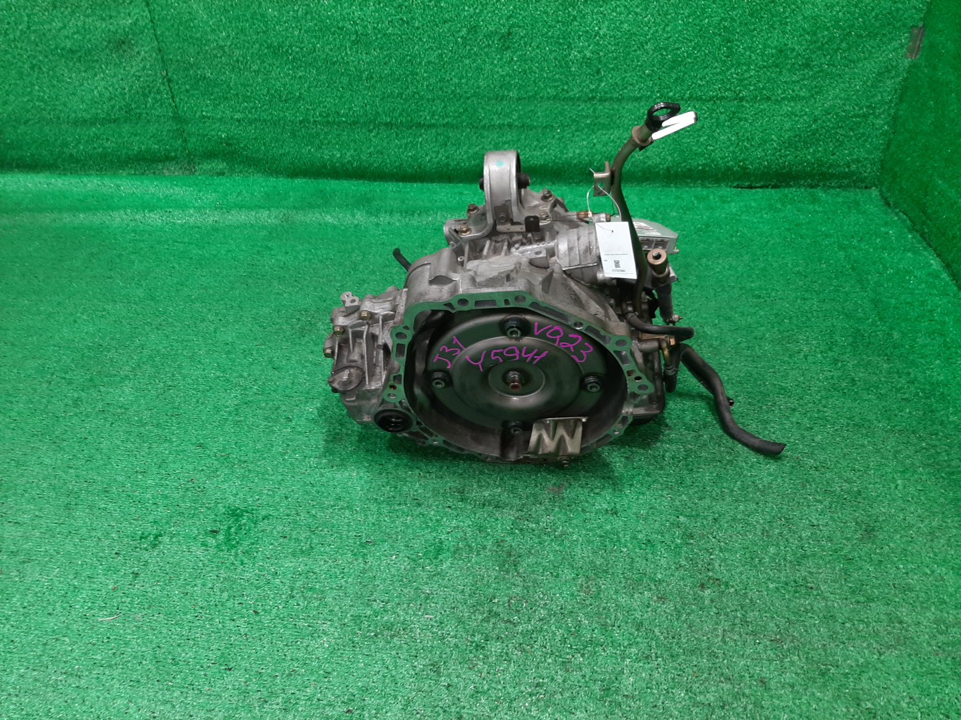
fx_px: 722
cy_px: 360
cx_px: 480
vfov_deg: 53.1
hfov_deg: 67.3
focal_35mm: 26
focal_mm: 3.93
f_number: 1.7
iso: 129
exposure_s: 1/50
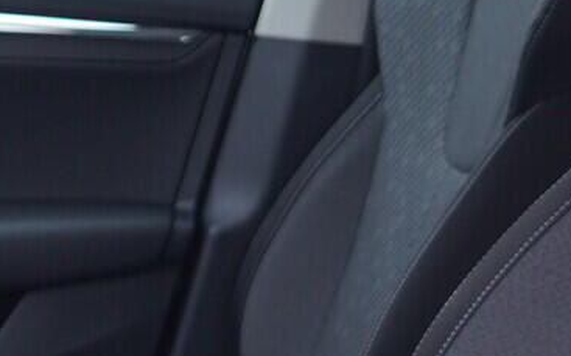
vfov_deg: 9.1
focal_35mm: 144
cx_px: -103
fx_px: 2240
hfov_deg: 14.1
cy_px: 229
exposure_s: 1/40
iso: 125
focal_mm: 24
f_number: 2.8
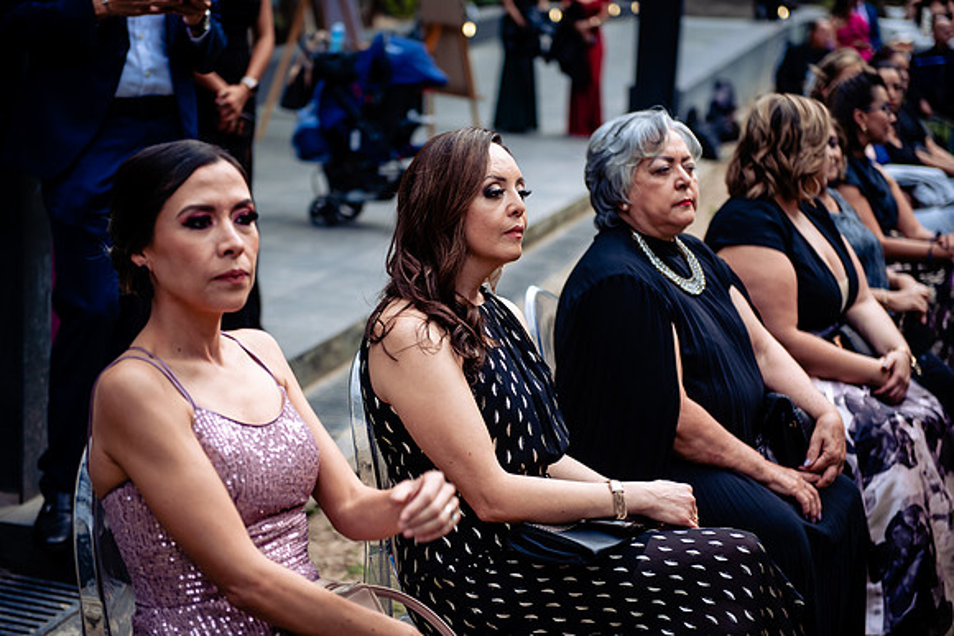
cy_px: 318
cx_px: 477
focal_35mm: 70
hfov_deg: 28.8
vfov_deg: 19.5
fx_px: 1855
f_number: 2.8
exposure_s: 1/160
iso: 320
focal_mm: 70
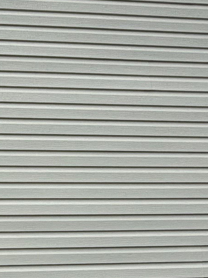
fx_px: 529
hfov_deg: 19.2
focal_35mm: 66
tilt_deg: +5.9
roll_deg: +0.0
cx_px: -113
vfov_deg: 29.3
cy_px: 170
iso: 40
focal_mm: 2.22
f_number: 2.2
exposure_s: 1/770
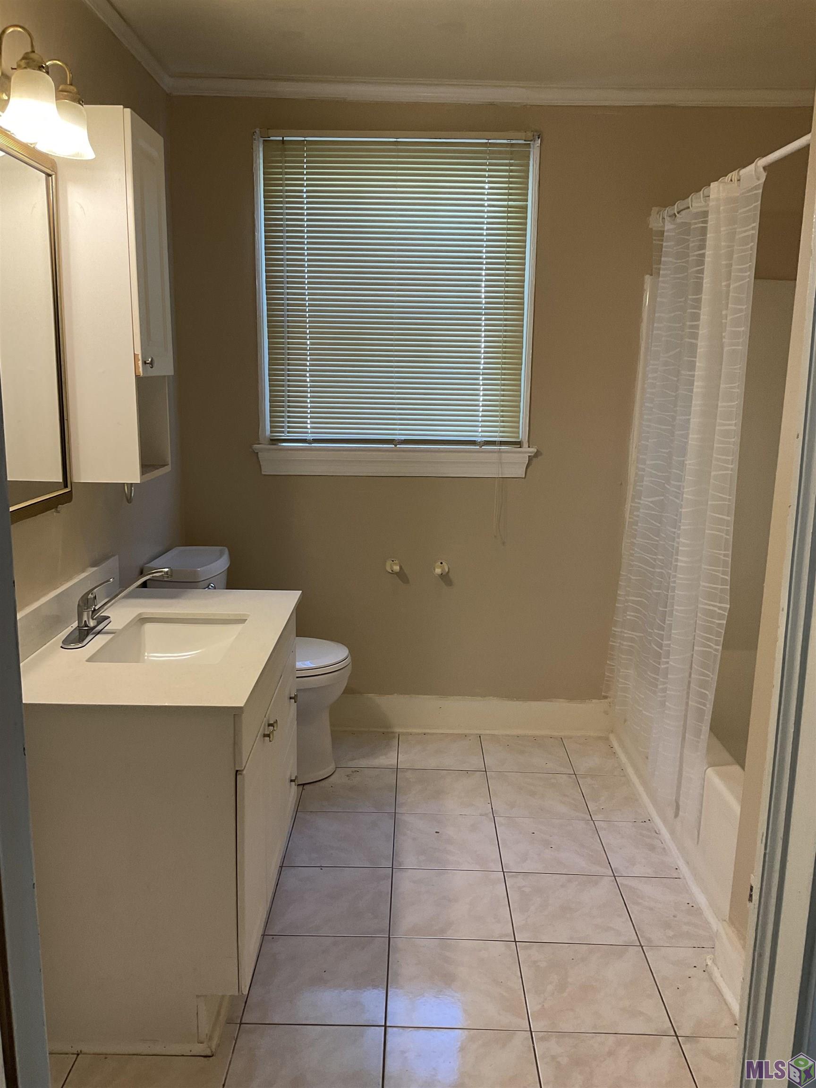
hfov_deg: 48.2
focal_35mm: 29
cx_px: 408
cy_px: 544
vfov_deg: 61.7
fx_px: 911
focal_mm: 3
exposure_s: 1/60
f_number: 1.8
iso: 64
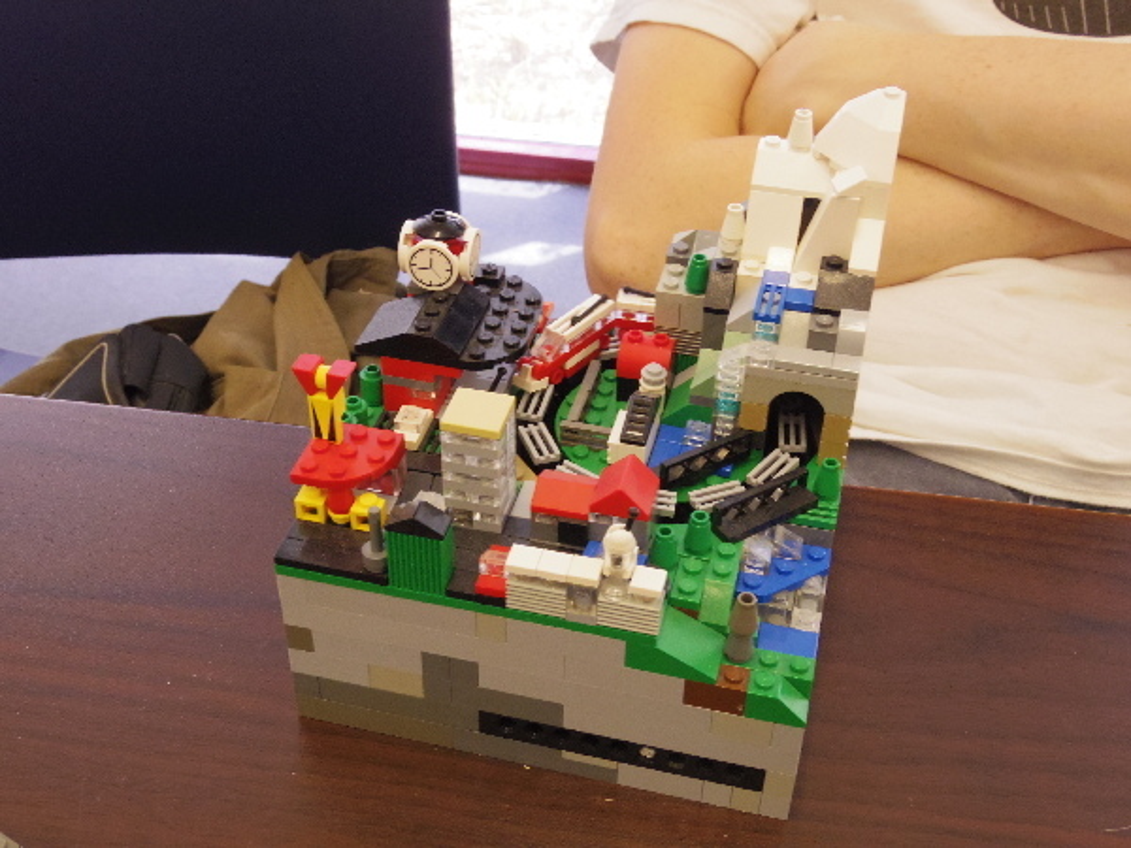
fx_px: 1340
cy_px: 424
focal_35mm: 41
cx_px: 566
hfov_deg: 45.8
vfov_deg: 35.1
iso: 800
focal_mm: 7.4
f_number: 4.5
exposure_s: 1/60
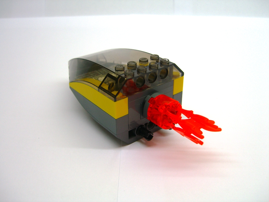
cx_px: 134
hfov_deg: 49.0
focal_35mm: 38
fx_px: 295
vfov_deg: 37.7
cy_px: 101
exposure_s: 1/100
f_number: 2.8
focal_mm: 7.9
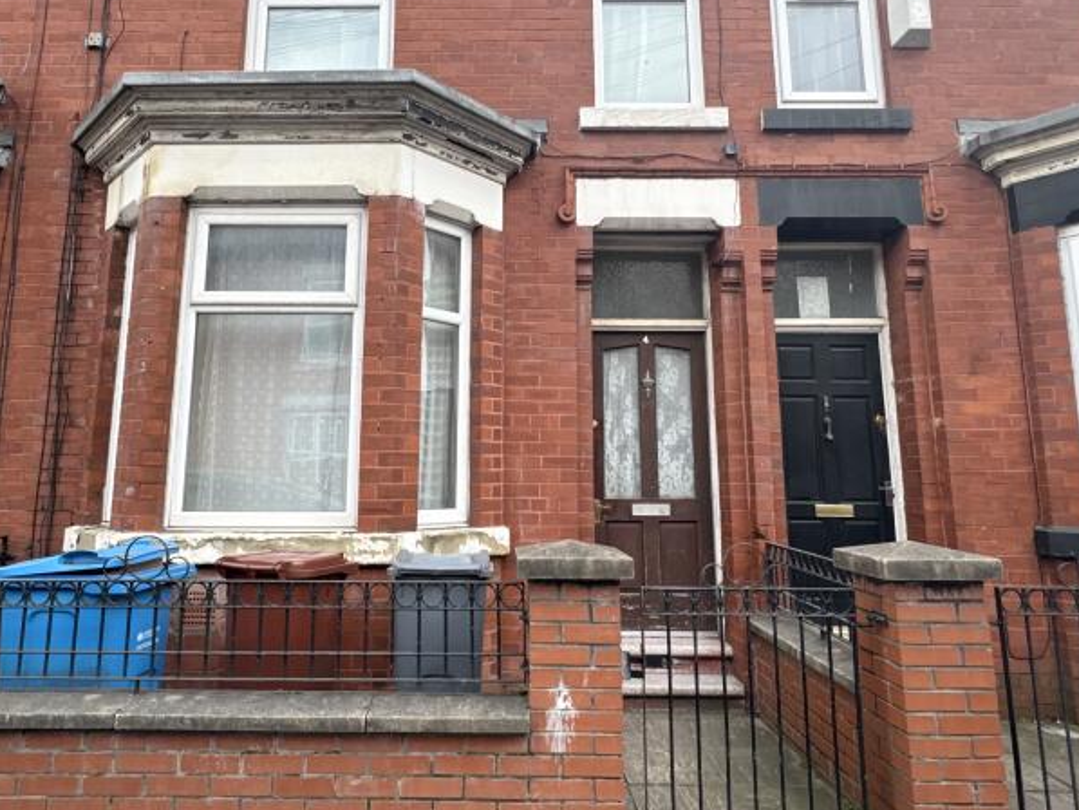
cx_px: 488
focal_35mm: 24
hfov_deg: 71.4
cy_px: 347
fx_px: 748
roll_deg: +0.6
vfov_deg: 56.6
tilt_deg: +11.2
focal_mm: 2.22
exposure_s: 1/176
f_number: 2.2
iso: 40
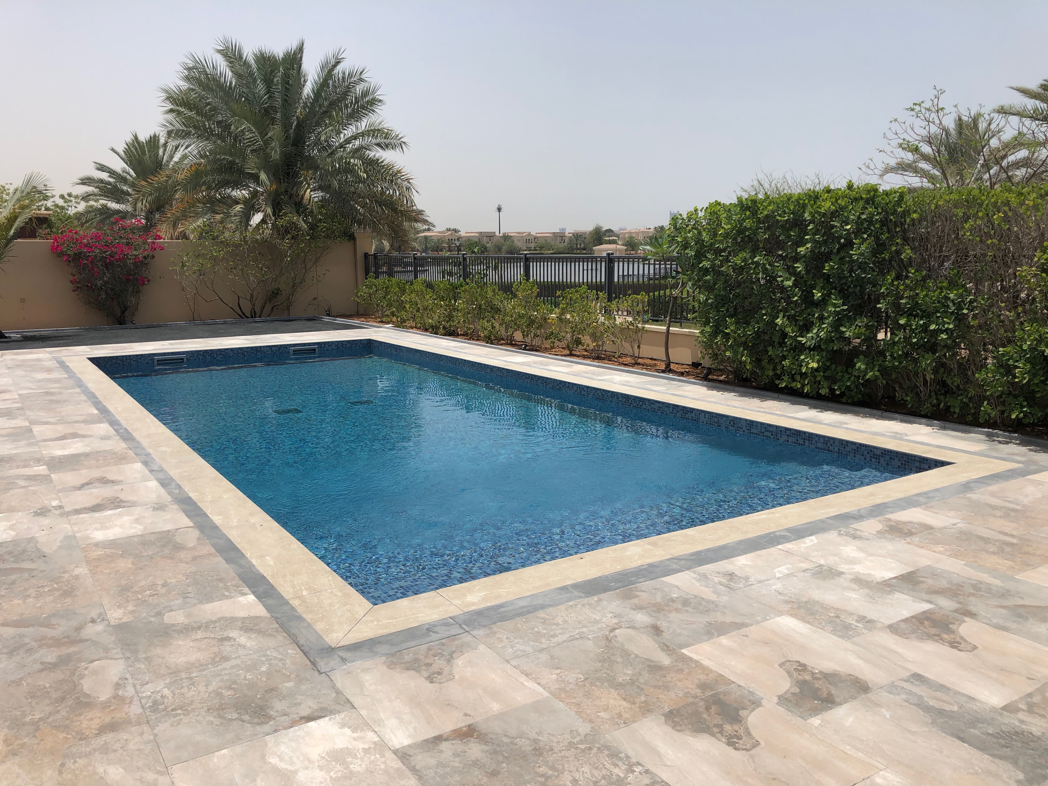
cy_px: 393
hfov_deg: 63.4
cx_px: 524
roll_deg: +0.9
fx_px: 848
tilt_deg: -9.2
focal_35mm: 28
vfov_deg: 49.7
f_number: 1.8
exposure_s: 1/4000
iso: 20
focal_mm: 4
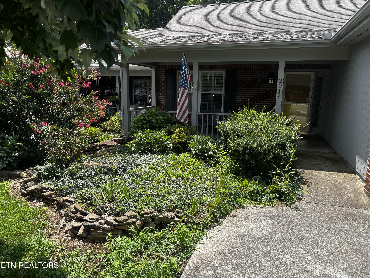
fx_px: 278
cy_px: 139
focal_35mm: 26
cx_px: 185
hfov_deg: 67.3
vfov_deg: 53.1
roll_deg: -0.1
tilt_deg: -11.0
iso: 50
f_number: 1.6
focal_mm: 5.96
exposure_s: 1/1311
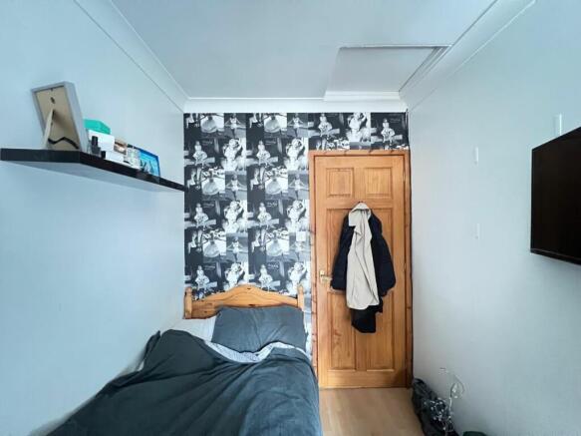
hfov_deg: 106.2
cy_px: 218
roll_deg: +0.1
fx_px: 218
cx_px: 290
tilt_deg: +0.0
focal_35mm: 13
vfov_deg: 89.9
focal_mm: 1.57
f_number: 1.8
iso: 2000
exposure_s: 1/25
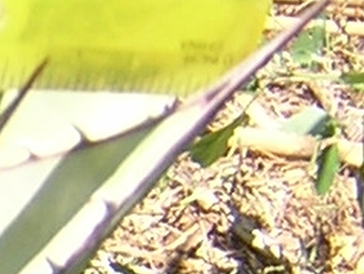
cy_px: 356
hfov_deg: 7.2
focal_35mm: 243
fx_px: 2557
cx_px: -748
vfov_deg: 6.1
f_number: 2.6
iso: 100
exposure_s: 1/387
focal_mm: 4.7
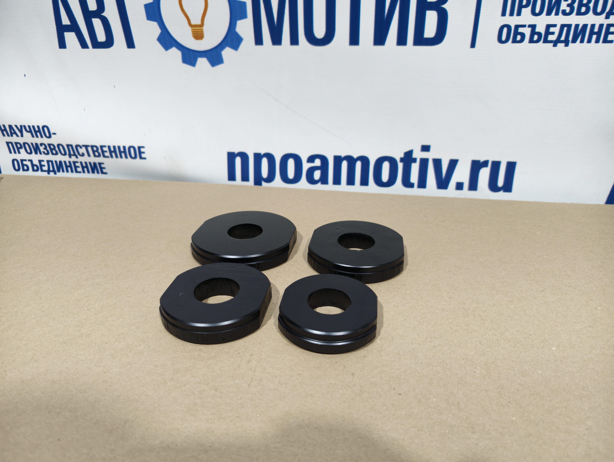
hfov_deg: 73.8
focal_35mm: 23
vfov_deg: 59.0
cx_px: 307
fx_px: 409
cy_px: 231
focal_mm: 6.25
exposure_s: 1/200
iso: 1405
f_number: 1.68
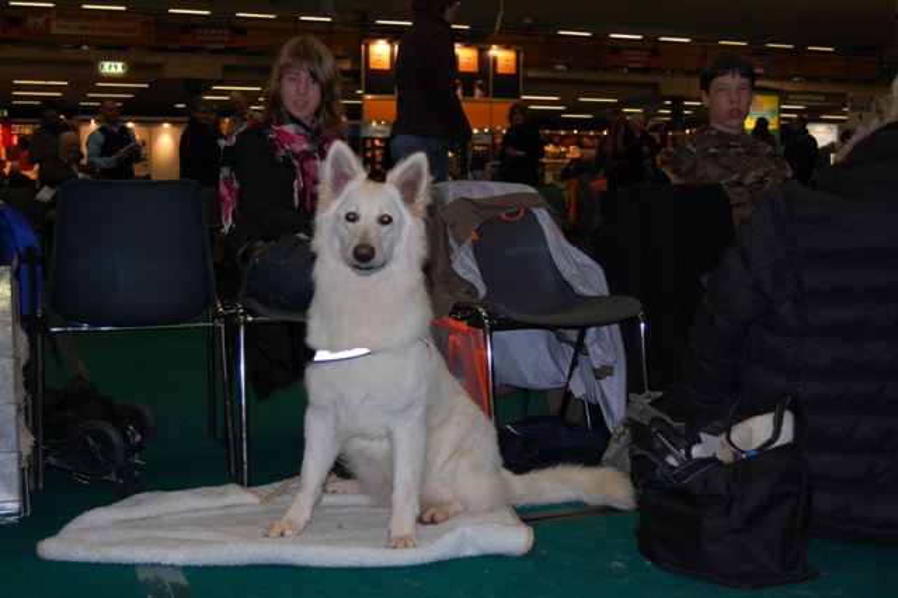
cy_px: 299
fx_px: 1122
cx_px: 449
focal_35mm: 45
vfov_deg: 29.8
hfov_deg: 43.6
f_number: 4.2
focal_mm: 30
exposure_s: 1/60
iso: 400
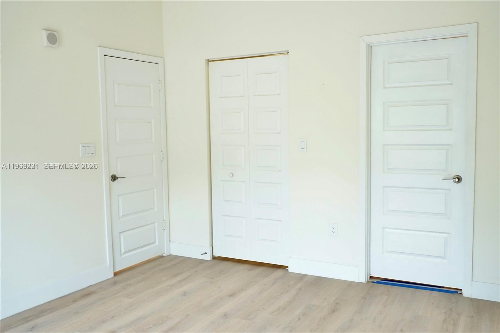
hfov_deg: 60.3
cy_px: 166
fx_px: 430
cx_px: 250
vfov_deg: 42.3
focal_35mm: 31
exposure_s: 1/60
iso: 500
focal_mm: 21
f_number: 4
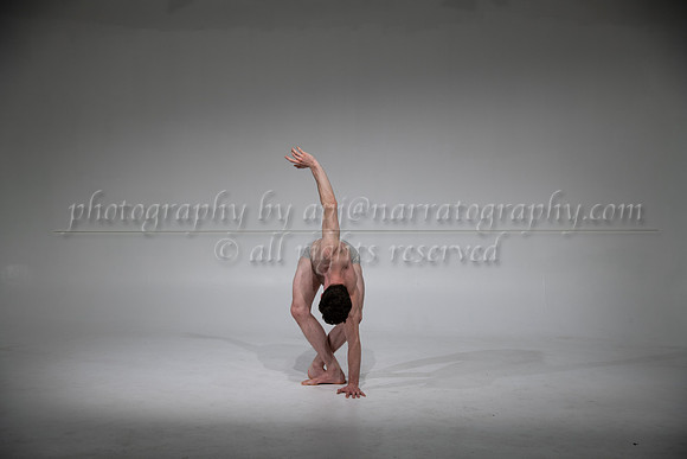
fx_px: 954
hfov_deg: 39.6
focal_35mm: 50
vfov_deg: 27.0
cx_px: 344
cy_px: 230
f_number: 4
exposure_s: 1/250
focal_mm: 50
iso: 400
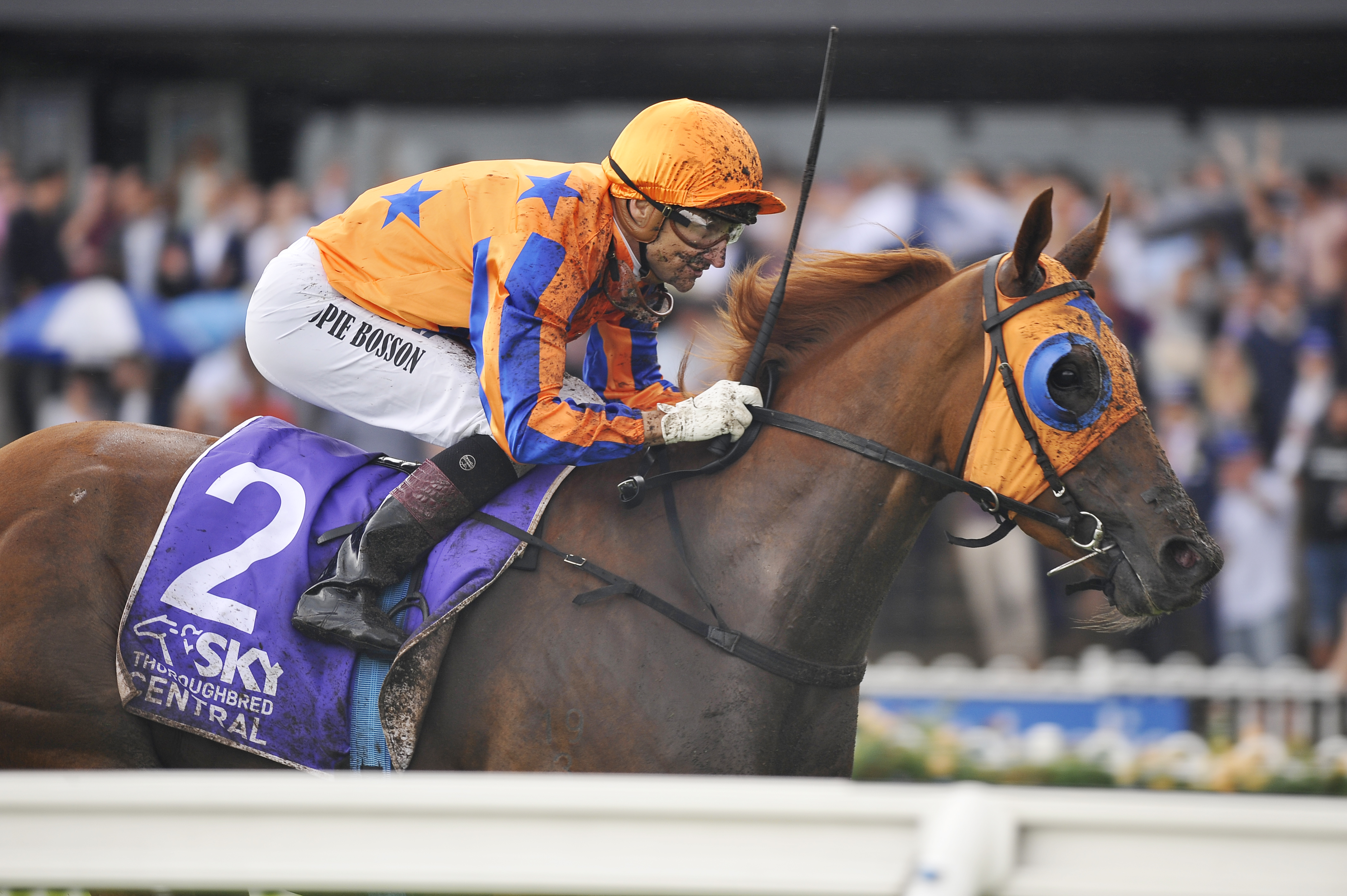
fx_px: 11218
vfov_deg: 4.6
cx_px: 674
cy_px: 448
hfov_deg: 6.9
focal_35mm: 300
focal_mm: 300
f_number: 4.5
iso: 500
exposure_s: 1/800
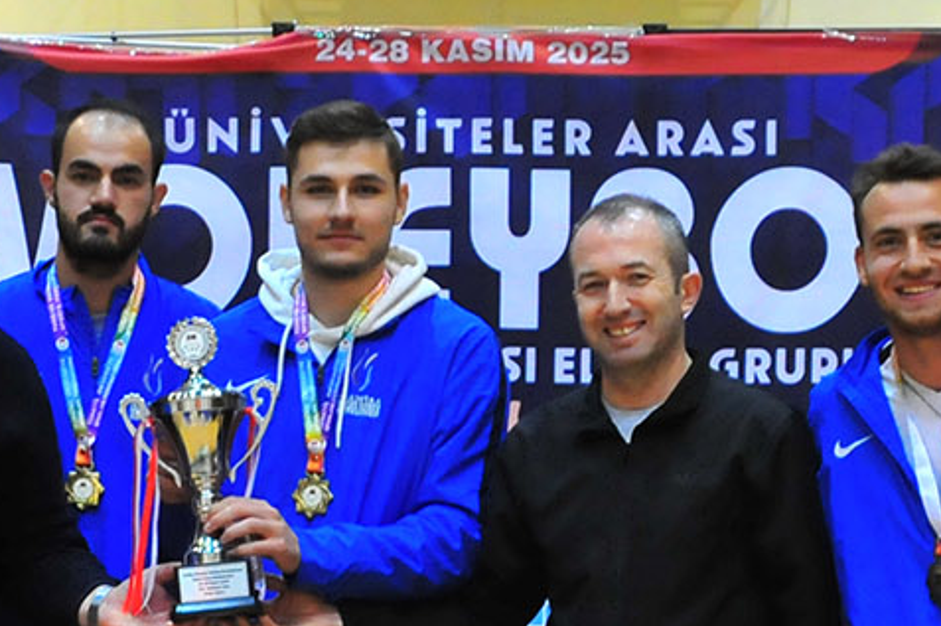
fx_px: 3943
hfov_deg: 13.6
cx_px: 397
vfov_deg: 9.1
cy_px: 427
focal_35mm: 151
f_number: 3.8
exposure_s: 1/30
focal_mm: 24
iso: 1100
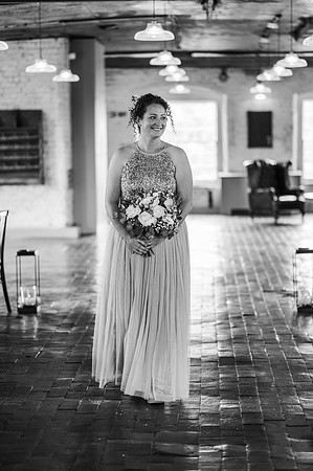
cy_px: 236
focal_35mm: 85
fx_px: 1111
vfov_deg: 23.9
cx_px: 156
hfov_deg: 16.0
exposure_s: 1/200
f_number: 1.8
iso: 500
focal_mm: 85
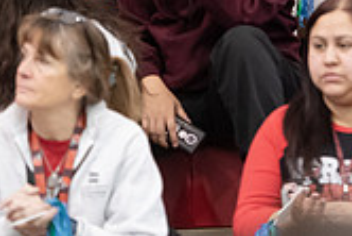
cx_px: 174
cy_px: -173
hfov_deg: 4.8
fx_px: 4159
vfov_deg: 3.2
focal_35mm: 425
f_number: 3.2
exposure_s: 1/200
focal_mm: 122
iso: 4000
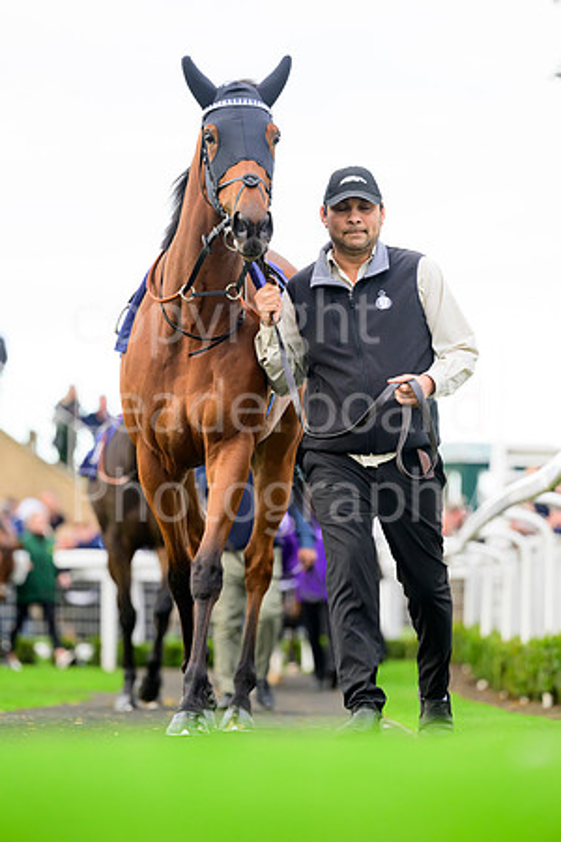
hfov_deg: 6.9
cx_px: 280
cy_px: 421
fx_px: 4675
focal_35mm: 200
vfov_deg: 10.3
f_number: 4
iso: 2000
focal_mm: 200
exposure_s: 1/1000
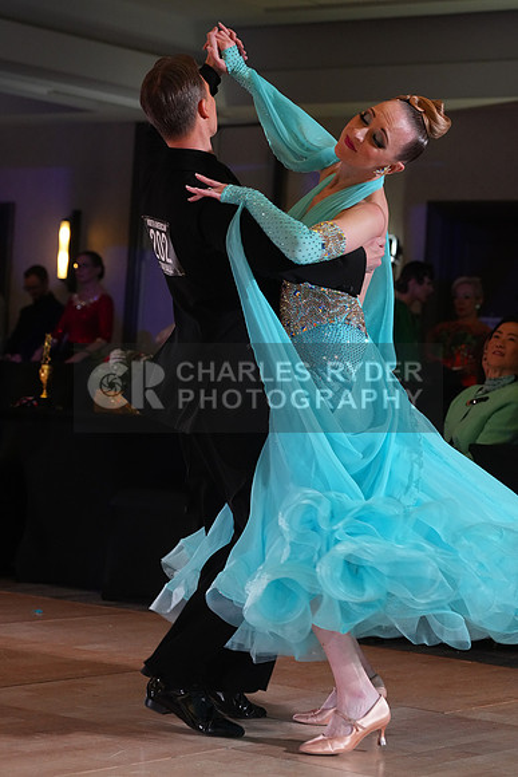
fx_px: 2006
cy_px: 388
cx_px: 259
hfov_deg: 14.7
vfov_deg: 21.9
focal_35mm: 93
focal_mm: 93
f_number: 5
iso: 3200
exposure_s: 1/250
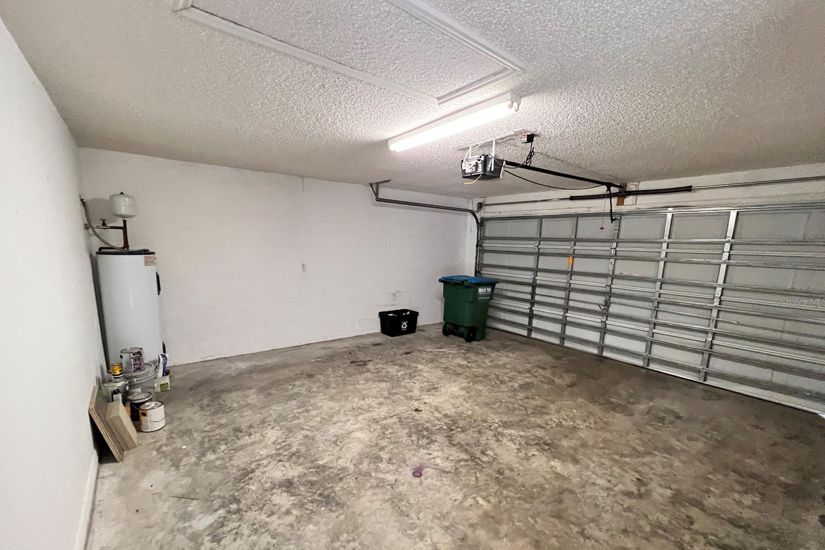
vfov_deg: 81.0
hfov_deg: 104.2
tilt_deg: -11.0
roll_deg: -0.1
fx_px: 321
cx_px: 404
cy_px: 302
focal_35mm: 14
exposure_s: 1/60
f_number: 1.8
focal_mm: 1.57
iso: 500
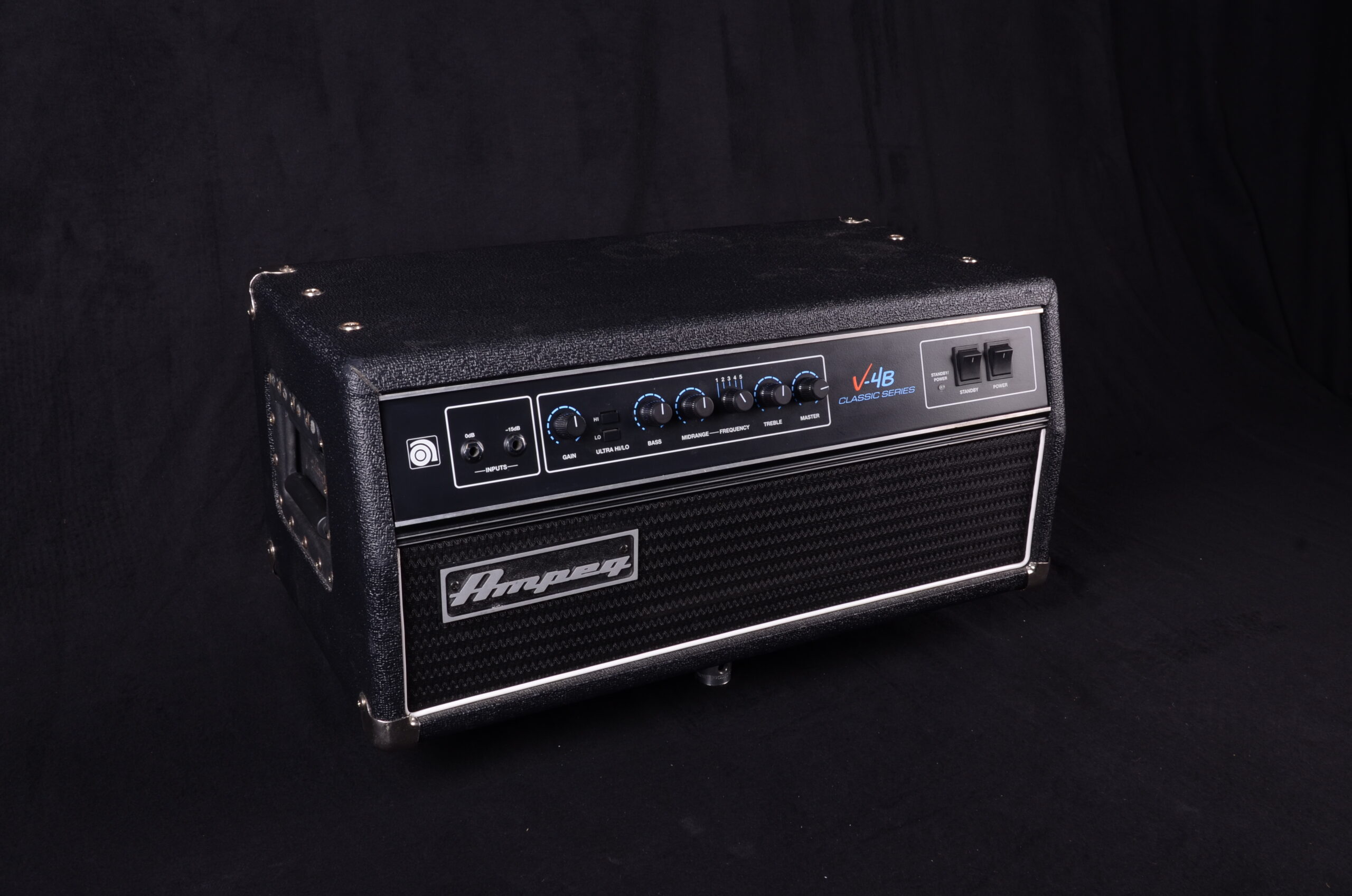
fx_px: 1349
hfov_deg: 53.2
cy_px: 448
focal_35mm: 36
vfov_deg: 36.7
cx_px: 676
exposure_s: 1/200
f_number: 13
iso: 200
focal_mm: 24
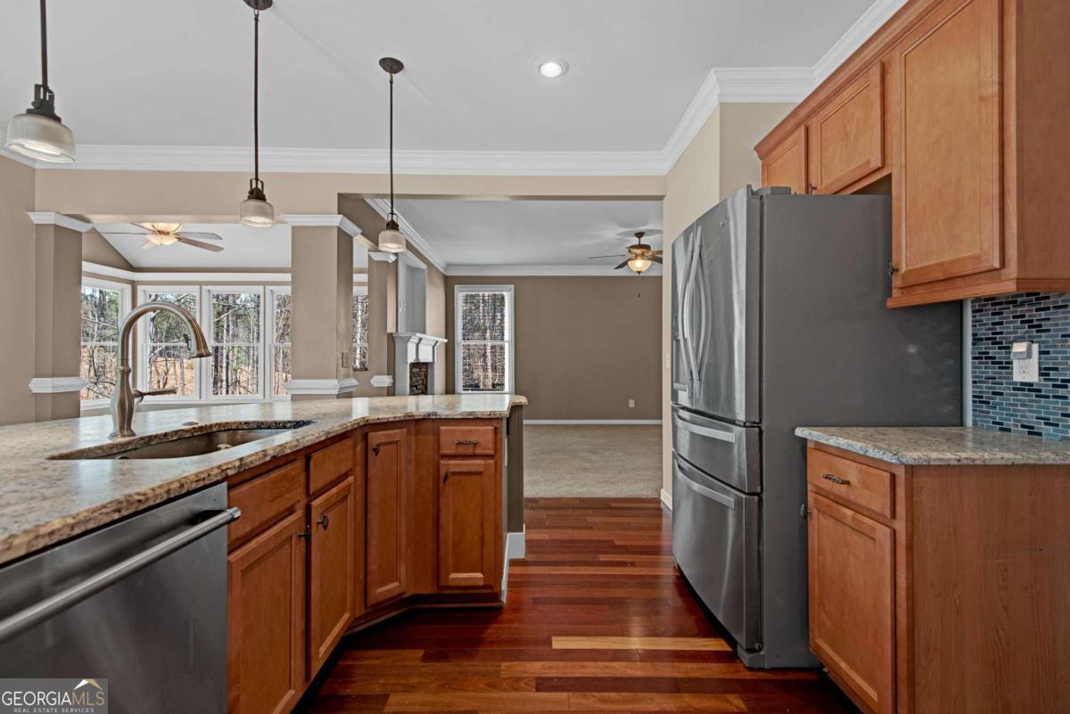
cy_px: 357
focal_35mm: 16
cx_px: 535
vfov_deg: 73.8
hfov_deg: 96.7
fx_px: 476
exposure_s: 1/160
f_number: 5.6
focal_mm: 16
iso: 320
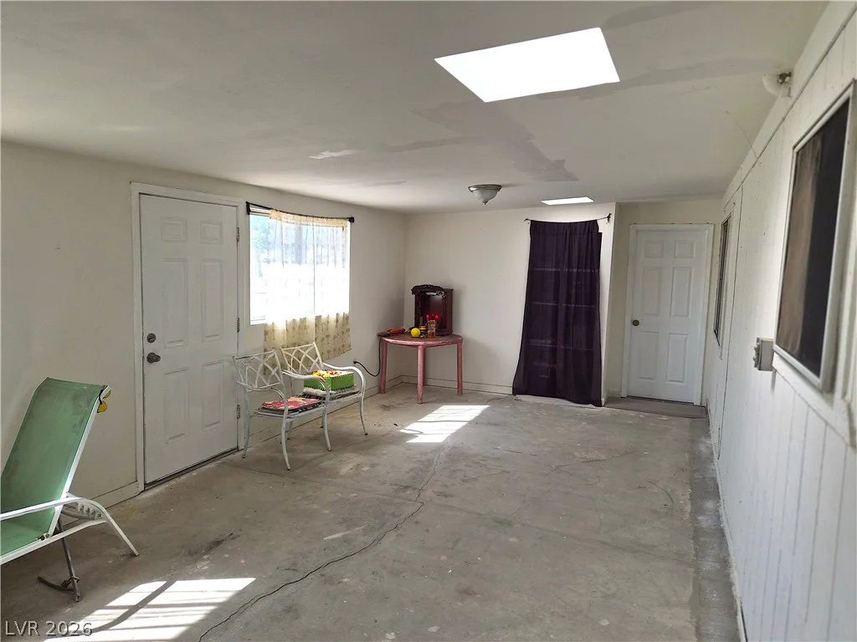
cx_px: 428
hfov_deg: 73.9
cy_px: 321
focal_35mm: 23
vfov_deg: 58.9
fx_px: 569
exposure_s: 1/1476
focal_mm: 5.4
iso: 80
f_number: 1.8
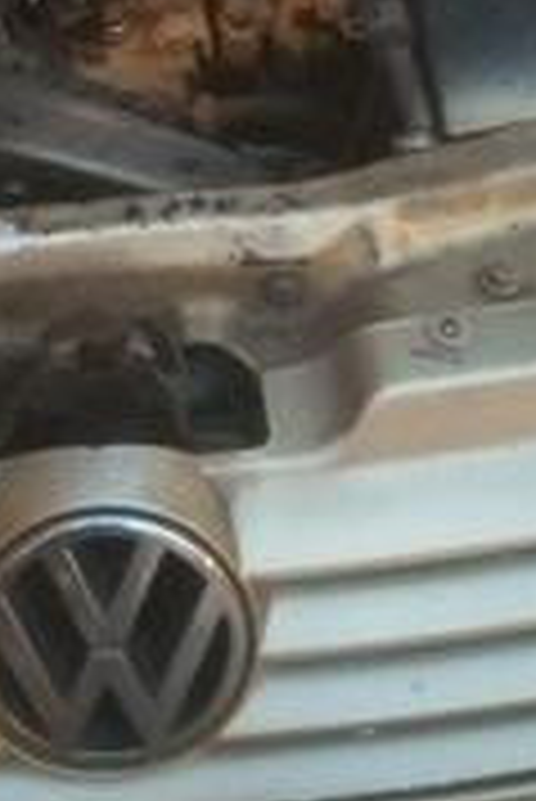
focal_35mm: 114
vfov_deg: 17.2
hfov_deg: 11.9
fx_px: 2541
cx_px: 5
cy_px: -146
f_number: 2.2
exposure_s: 1/14
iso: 1937
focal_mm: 3.65
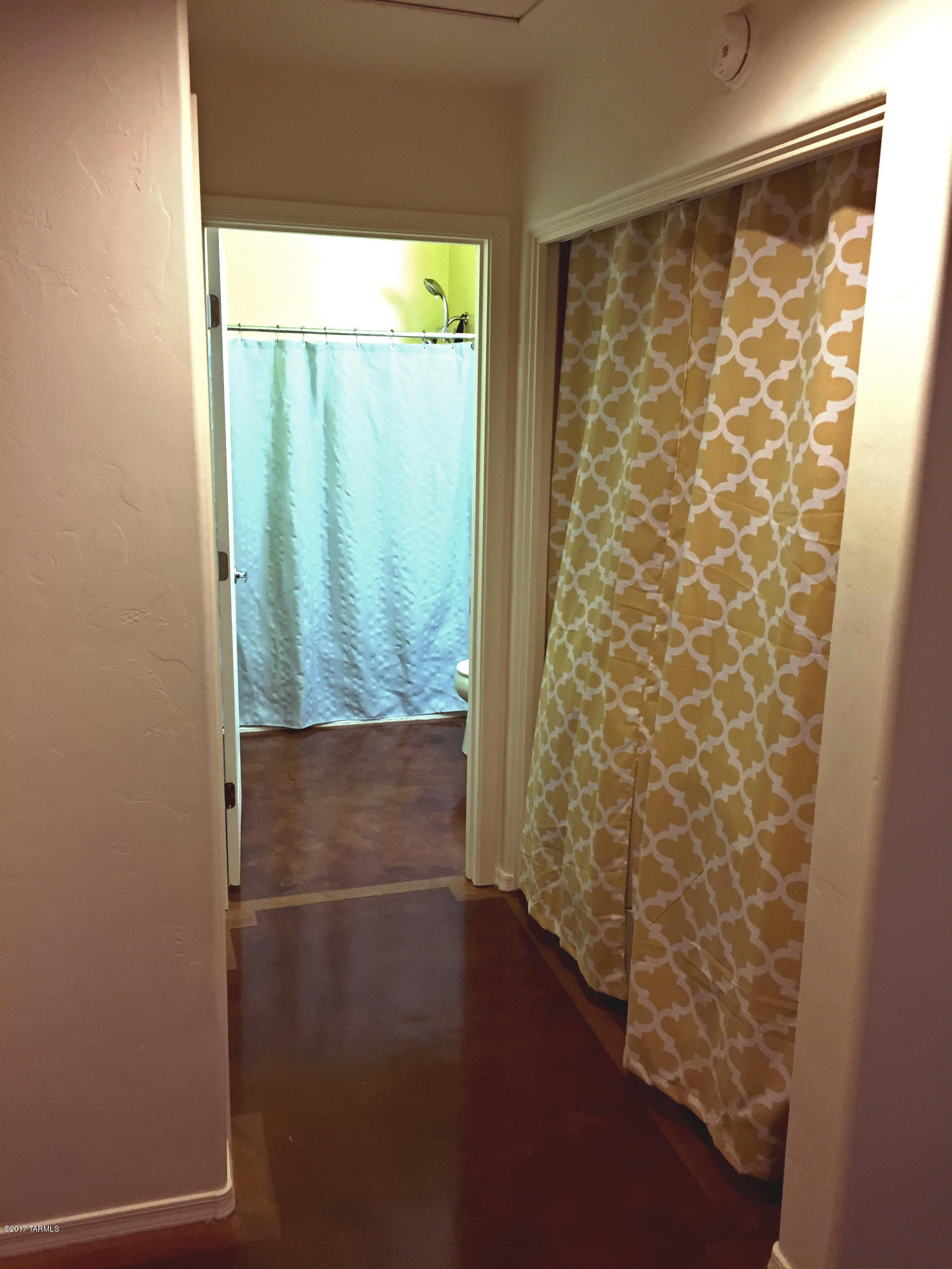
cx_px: 476
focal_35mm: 29
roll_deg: -1.2
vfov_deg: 61.7
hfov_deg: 48.2
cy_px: 634
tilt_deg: -12.1
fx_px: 1063
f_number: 2.2
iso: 80
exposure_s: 1/30
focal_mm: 4.15
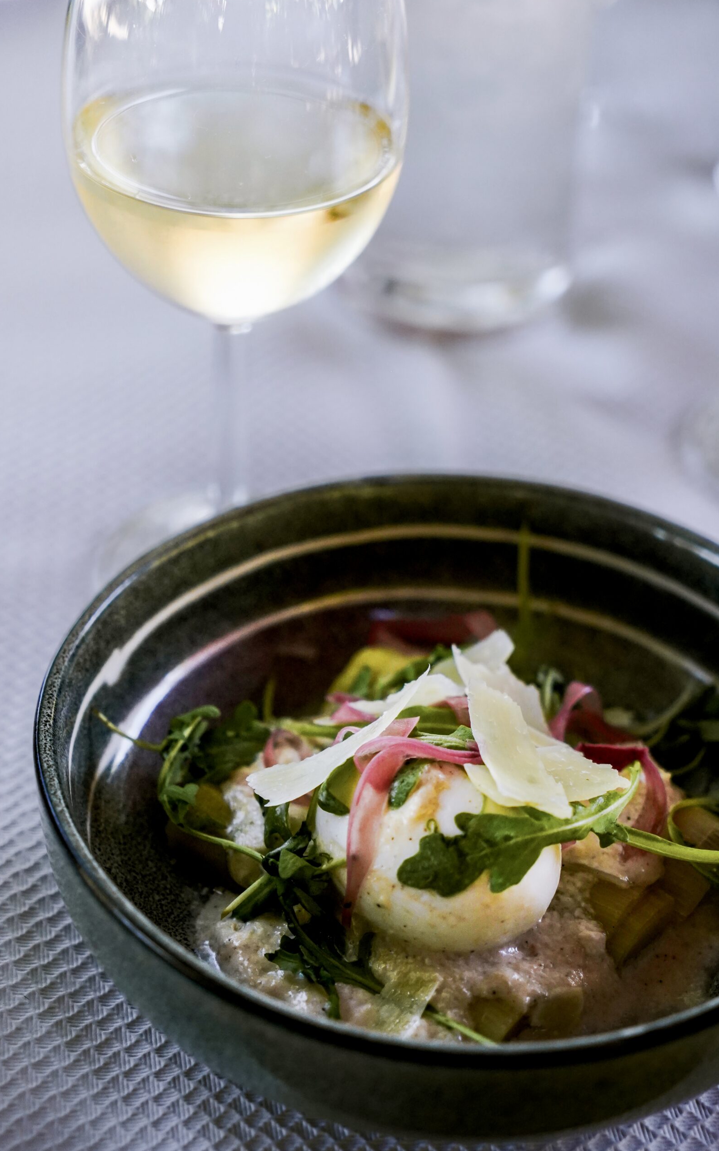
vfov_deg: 30.6
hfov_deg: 19.4
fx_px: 2100
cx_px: 347
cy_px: 569
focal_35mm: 67
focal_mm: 65
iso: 2000
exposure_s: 1/1000
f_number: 4
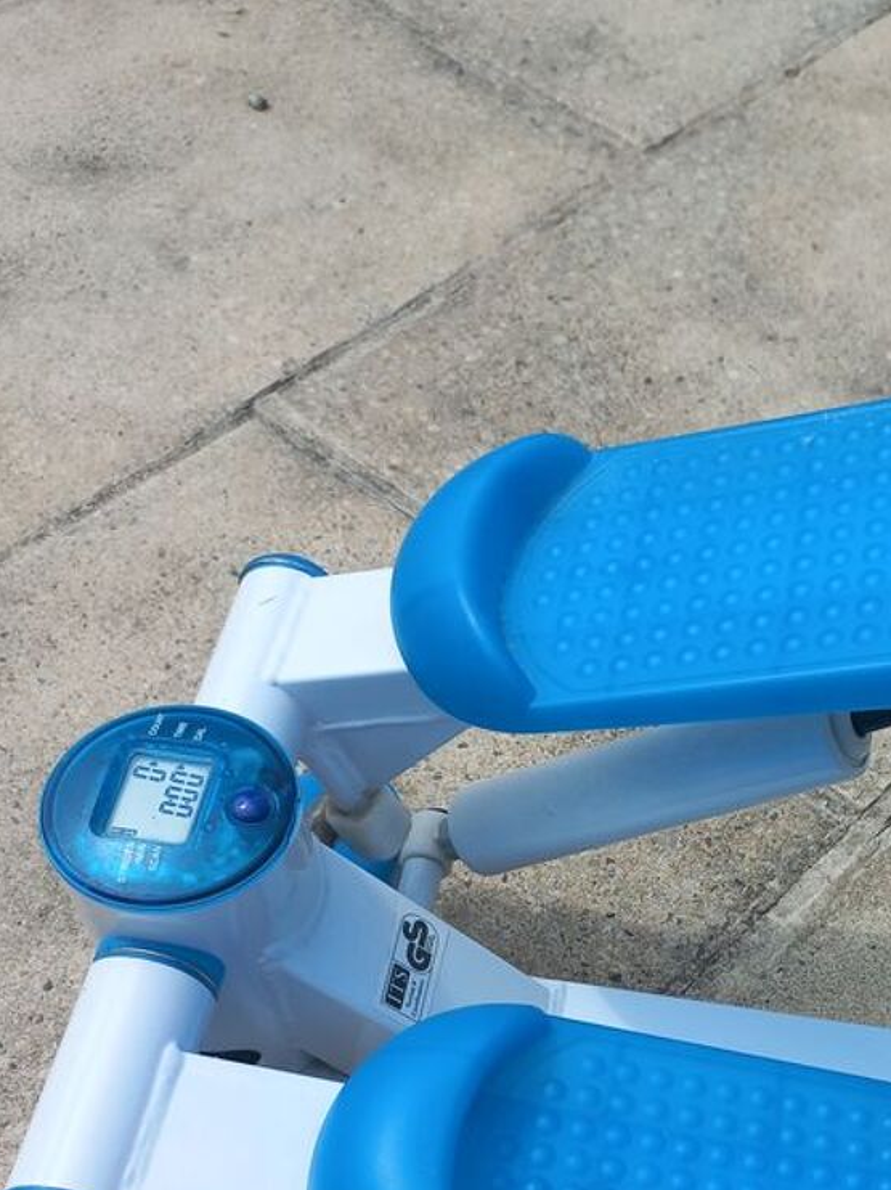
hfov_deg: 31.5
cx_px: 692
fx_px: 1546
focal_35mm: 45
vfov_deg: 40.7
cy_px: 913
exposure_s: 1/665
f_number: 1.8
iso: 25
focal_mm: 4.6
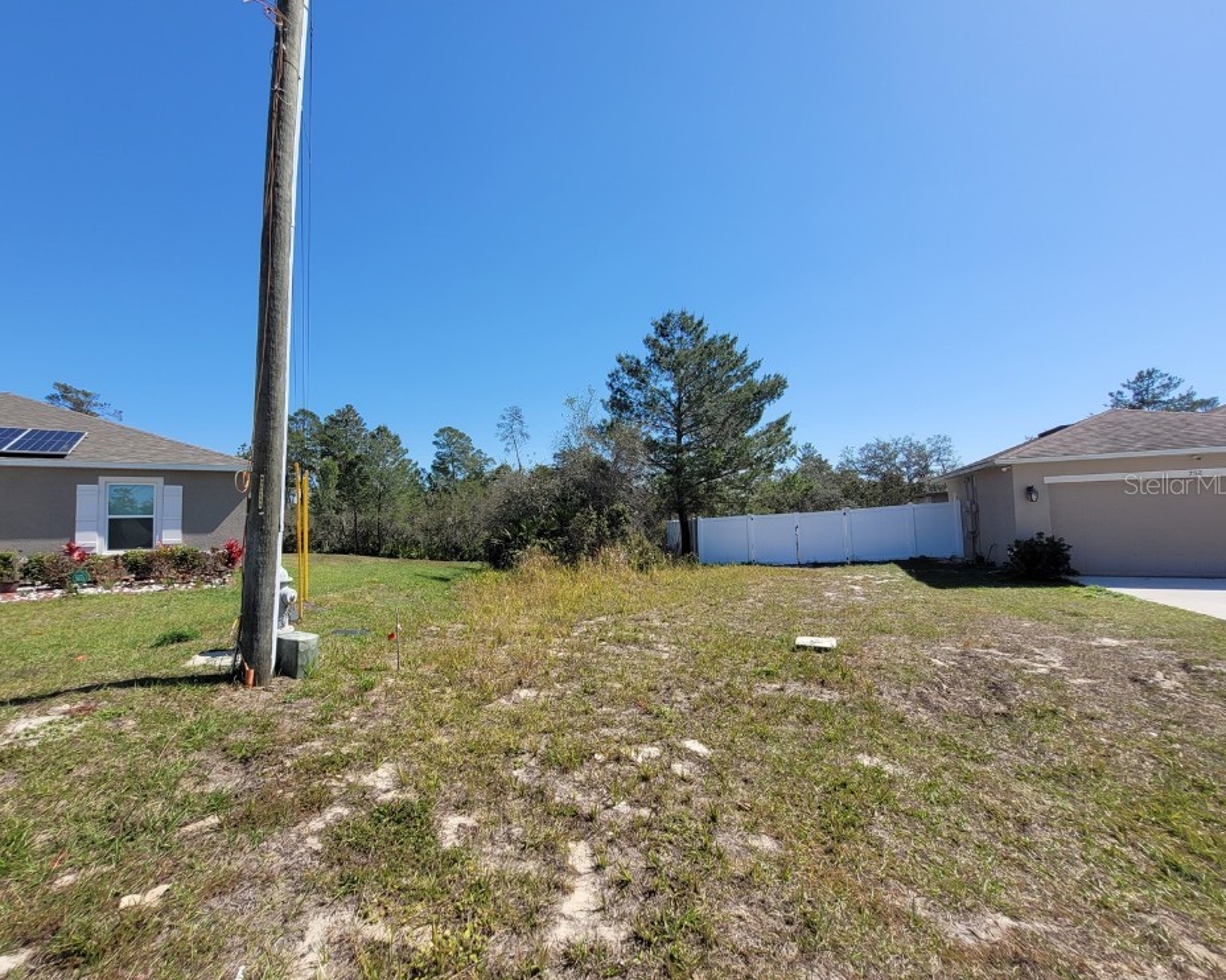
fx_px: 508
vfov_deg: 88.0
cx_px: 572
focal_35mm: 14
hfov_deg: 100.6
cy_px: 483
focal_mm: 1.74
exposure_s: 1/1559
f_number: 2.2
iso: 40
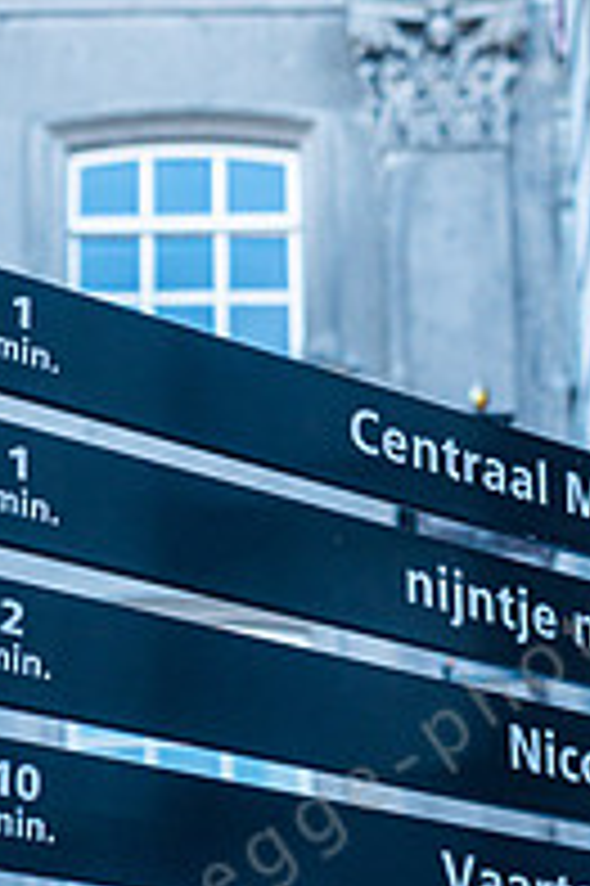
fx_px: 2930
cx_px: 459
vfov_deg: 17.1
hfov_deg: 11.5
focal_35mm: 119
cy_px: 715
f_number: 3.2
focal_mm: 35
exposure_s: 1/320
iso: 640
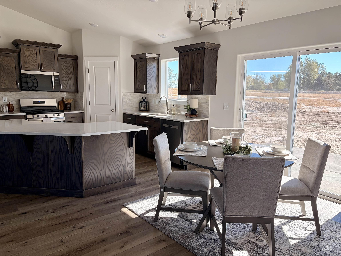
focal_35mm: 26
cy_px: 128
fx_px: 256
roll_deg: -0.3
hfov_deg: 67.3
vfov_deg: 53.1
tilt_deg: -7.0
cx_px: 170
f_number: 1.6
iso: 64
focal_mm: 5.96
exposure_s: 1/472
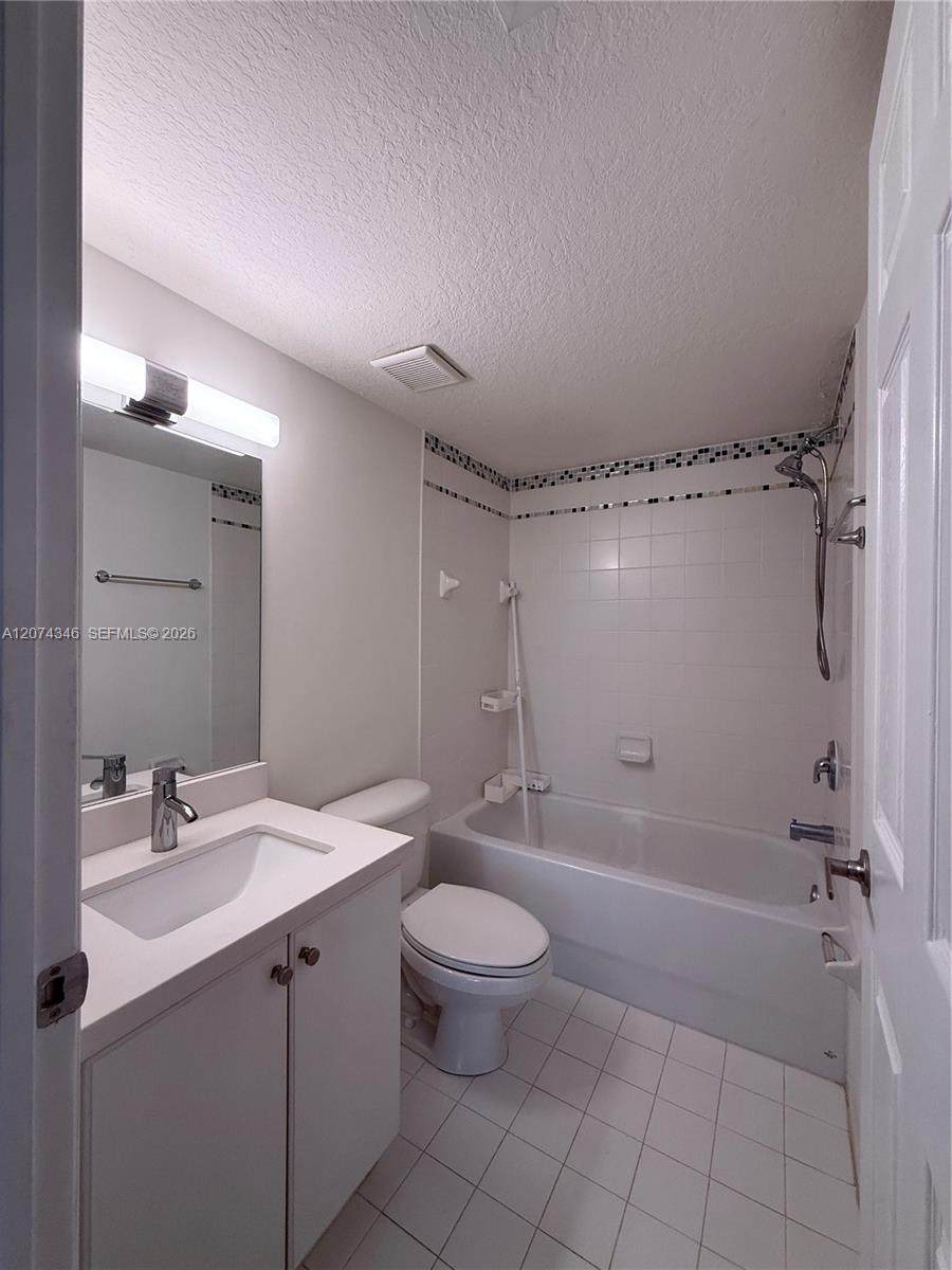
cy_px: 635
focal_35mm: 14
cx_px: 476
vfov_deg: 102.1
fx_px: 513
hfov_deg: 85.7
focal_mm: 2.22
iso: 250
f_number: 2.2
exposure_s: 1/120
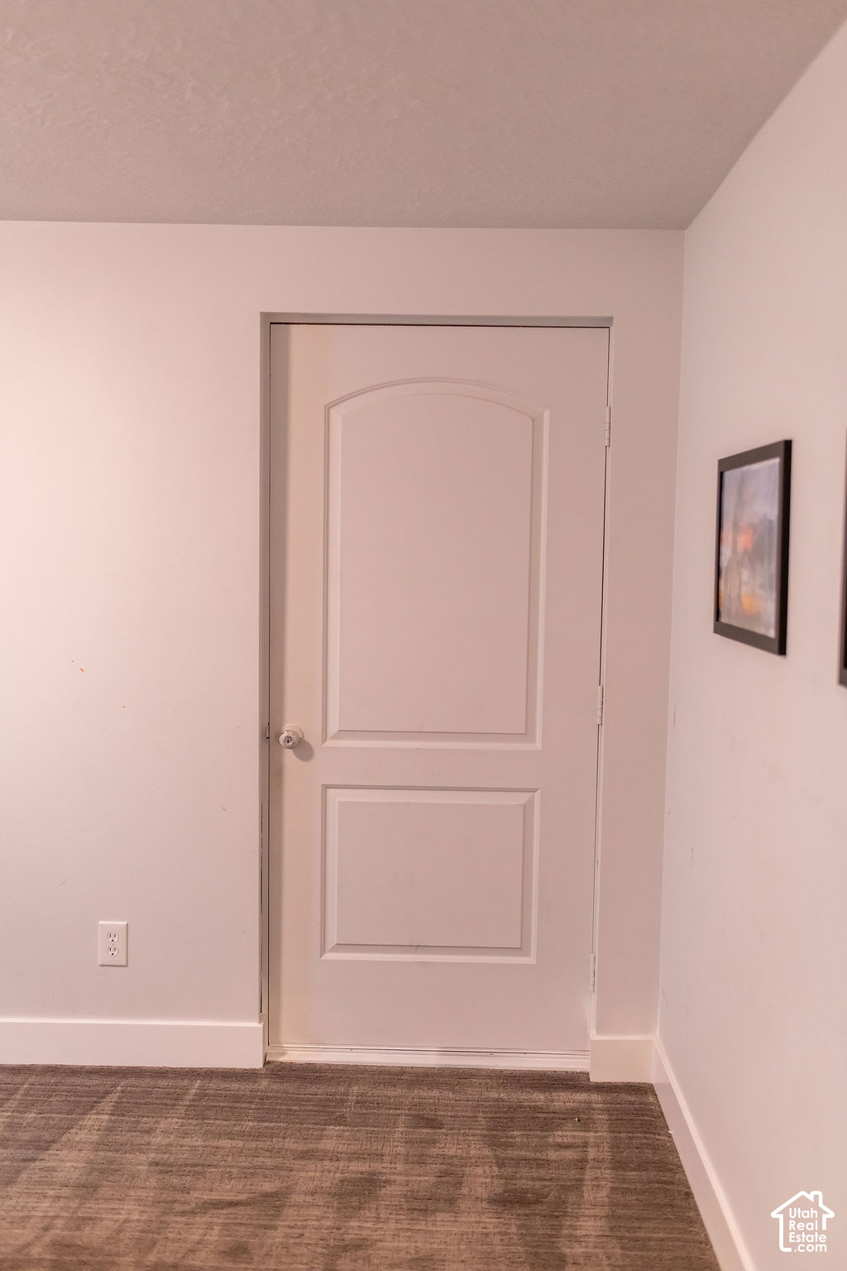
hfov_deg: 37.9
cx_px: 424
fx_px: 1235
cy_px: 636
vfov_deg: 54.4
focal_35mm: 35
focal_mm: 35
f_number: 2.5
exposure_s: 1/250
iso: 1000
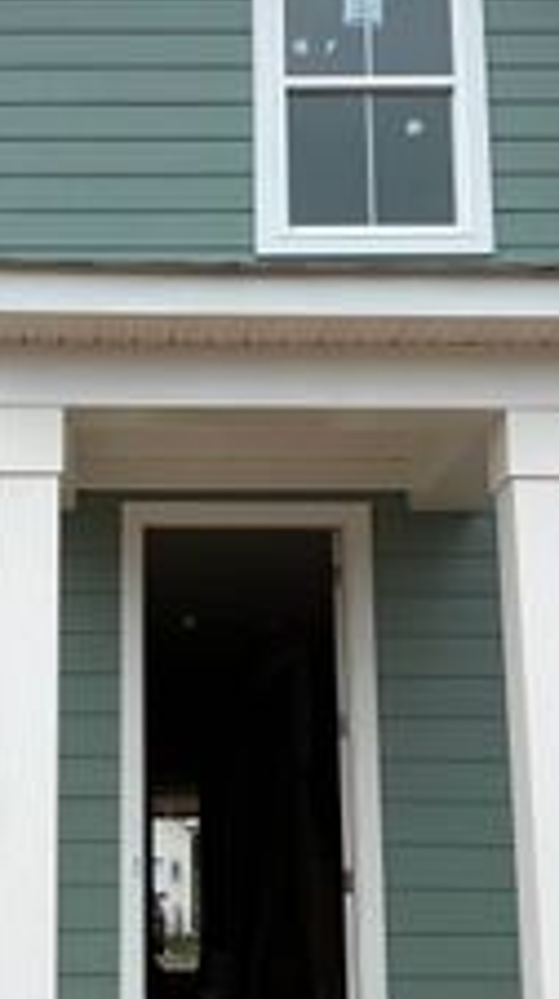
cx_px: 102
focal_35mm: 63
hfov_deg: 18.8
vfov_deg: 33.4
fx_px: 1666
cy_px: 513
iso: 50
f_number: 1.6
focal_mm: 5.96
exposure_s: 1/3448
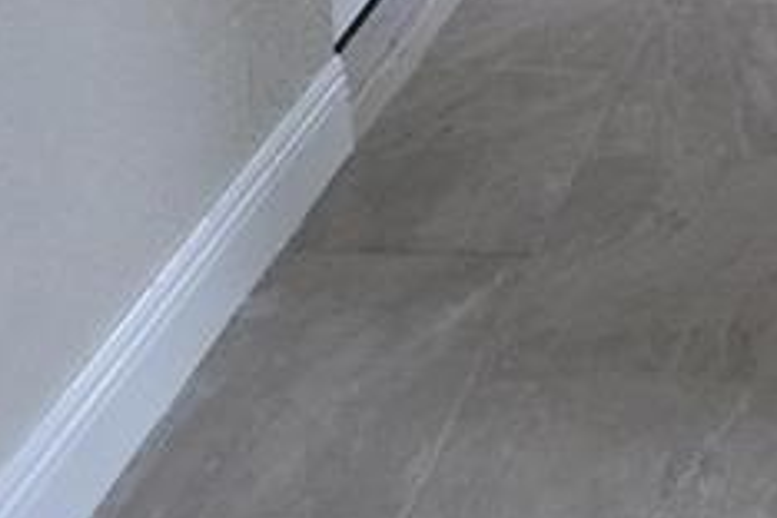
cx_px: 1315
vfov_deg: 10.7
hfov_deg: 15.4
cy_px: -488
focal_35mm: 118
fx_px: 2547
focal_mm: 18
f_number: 4.5
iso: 400
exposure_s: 1/80
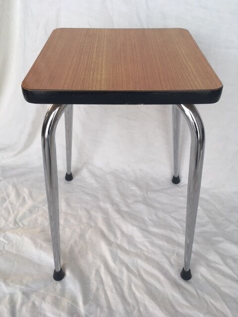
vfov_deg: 61.7
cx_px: 119
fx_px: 266
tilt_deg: -39.5
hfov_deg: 48.2
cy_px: 158
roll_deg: +0.4
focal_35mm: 29
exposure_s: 1/33
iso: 125
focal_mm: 4.15
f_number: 2.2
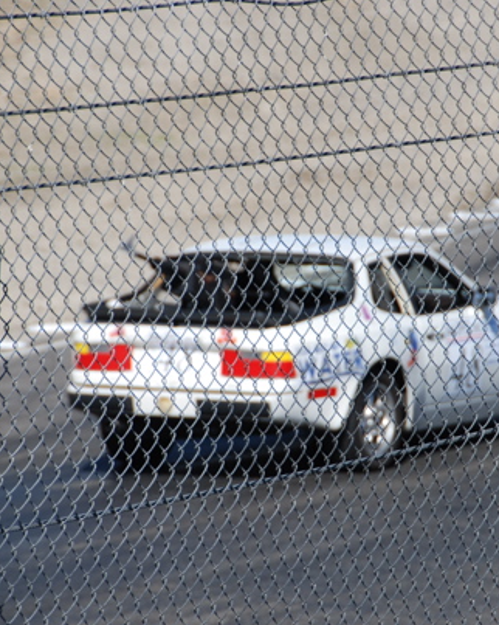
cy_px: 323
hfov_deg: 4.1
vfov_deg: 5.1
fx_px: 7020
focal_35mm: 380
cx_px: 320
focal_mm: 170
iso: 200
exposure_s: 1/1000
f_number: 5.6
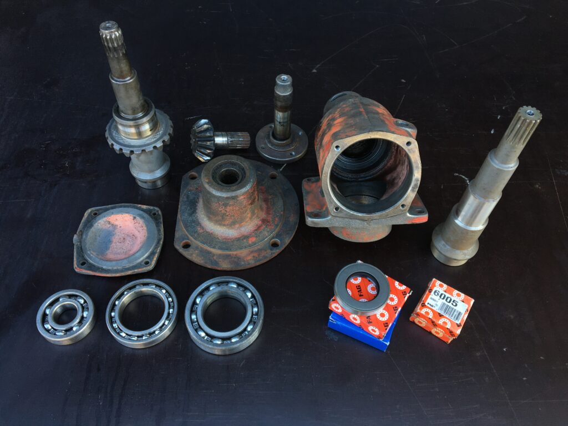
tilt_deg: -51.5
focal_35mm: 29
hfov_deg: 61.7
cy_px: 213
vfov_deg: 48.2
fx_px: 476
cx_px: 284
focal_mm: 4.15
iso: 25
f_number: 2.2
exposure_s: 1/50
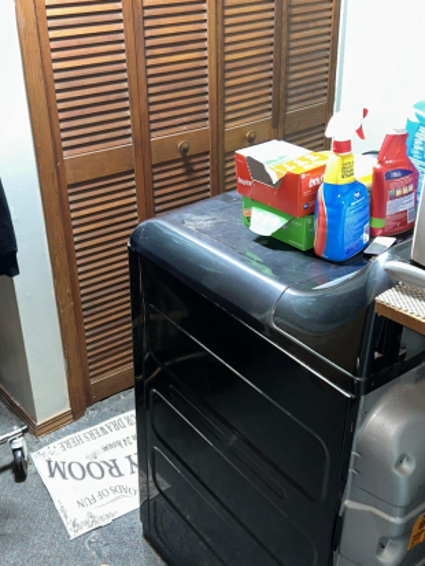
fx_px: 687
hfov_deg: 34.3
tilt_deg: -26.7
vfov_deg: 44.8
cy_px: 267
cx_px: 195
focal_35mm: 42
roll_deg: +1.5
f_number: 1.5
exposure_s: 1/15
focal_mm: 5.7
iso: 100
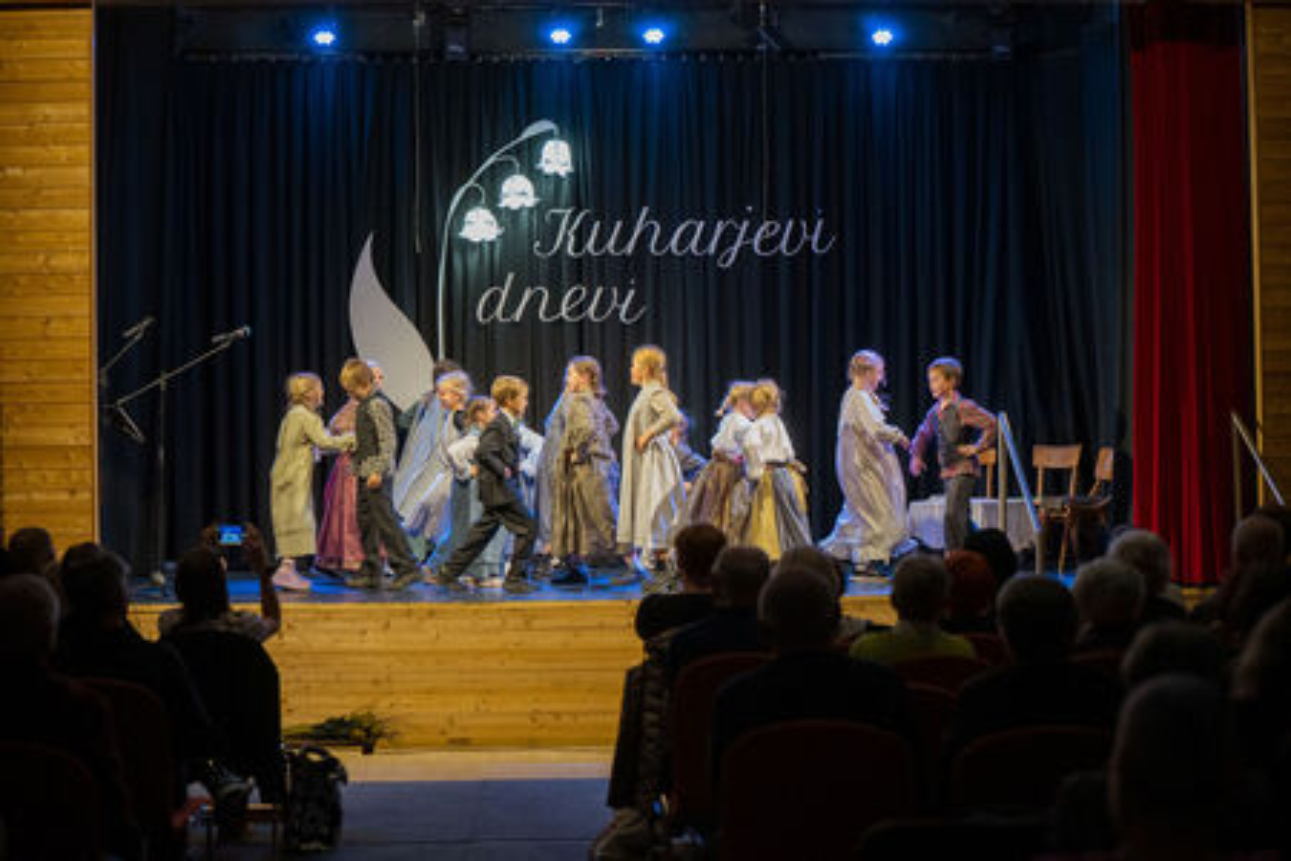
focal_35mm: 70
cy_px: 430
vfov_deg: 19.5
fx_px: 2510
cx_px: 646
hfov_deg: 28.8
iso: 3200
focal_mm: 70
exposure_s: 1/250
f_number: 2.8
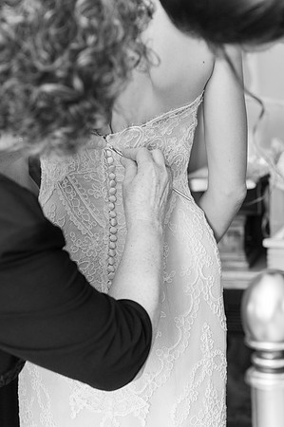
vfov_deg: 28.9
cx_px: 142
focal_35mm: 70
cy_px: 214
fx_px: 830
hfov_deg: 19.4
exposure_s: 1/60
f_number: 4.5
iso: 1600
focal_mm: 70
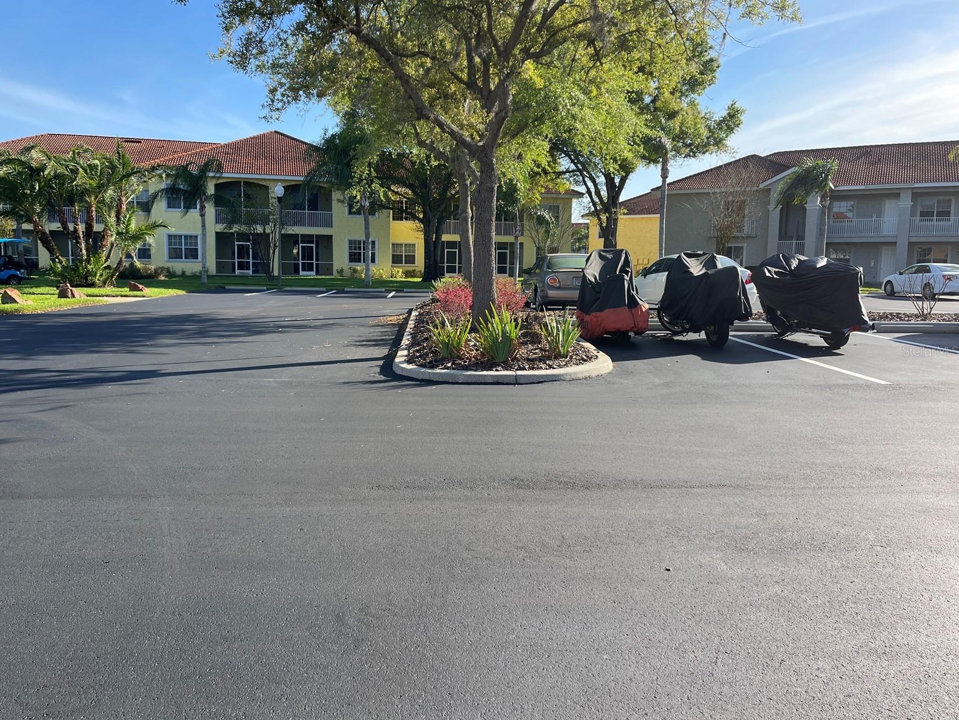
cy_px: 351
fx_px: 720
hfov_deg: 67.3
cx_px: 463
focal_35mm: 26
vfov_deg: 53.1
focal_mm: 5.1
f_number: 1.6
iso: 32
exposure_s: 1/1294
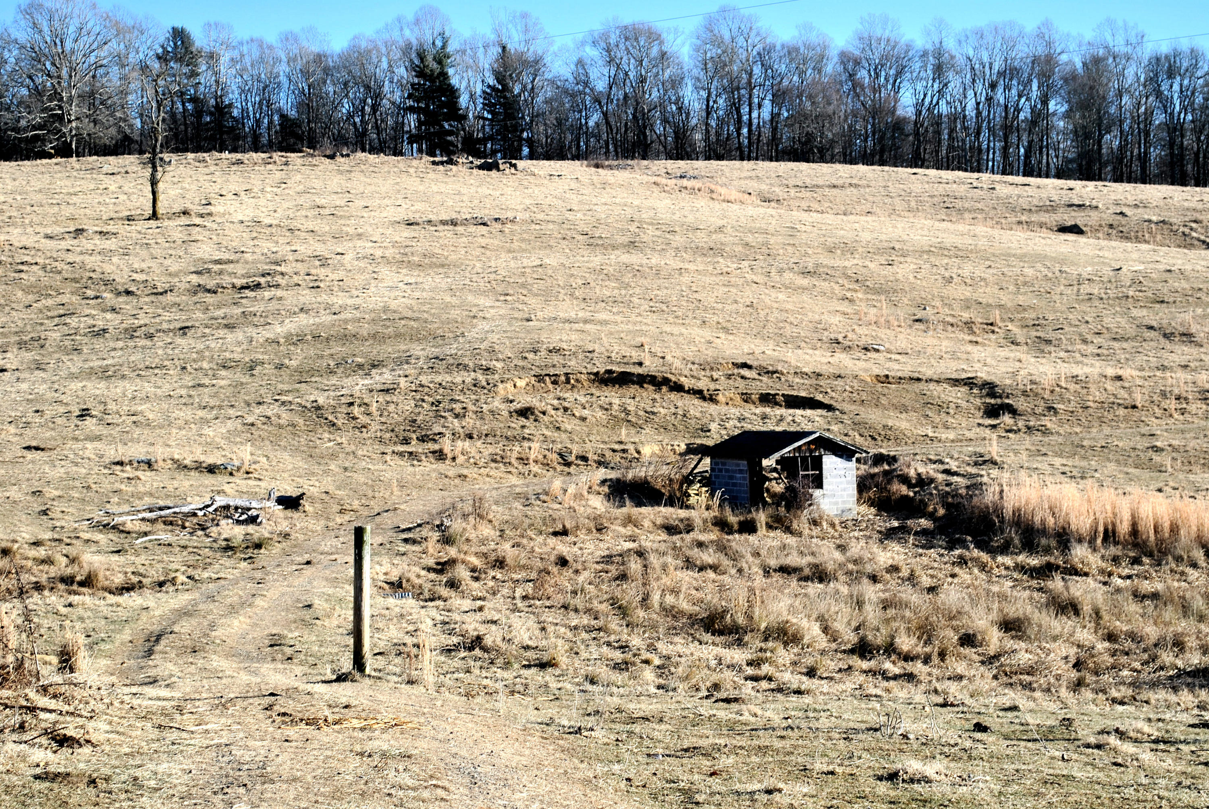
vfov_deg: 16.6
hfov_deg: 24.6
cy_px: 404
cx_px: 604
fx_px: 2774
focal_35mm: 82
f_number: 7.1
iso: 100
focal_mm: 55
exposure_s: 1/200
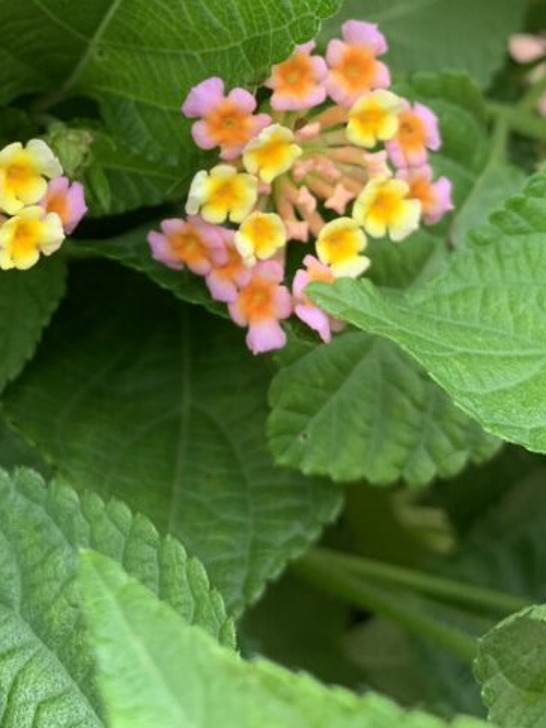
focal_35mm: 55
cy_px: 56
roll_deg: -10.4
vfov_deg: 32.9
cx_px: 120
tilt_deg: -42.7
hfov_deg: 26.1
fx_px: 1157
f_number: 1.8
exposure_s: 1/122
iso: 40
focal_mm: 4.25
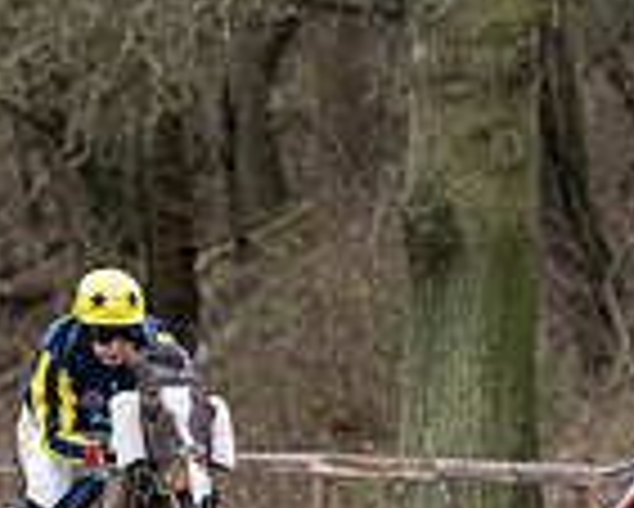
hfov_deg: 2.1
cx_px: 261
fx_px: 17087
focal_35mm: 910
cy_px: 721
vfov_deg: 1.7
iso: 800
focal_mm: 185
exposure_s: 1/1250
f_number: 4
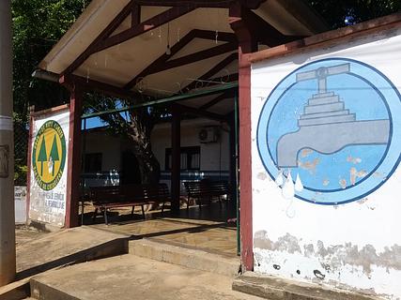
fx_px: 313
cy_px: 150
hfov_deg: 65.3
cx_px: 200
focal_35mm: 27
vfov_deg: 51.3
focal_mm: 3.93
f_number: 1.7
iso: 50
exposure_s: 1/3266
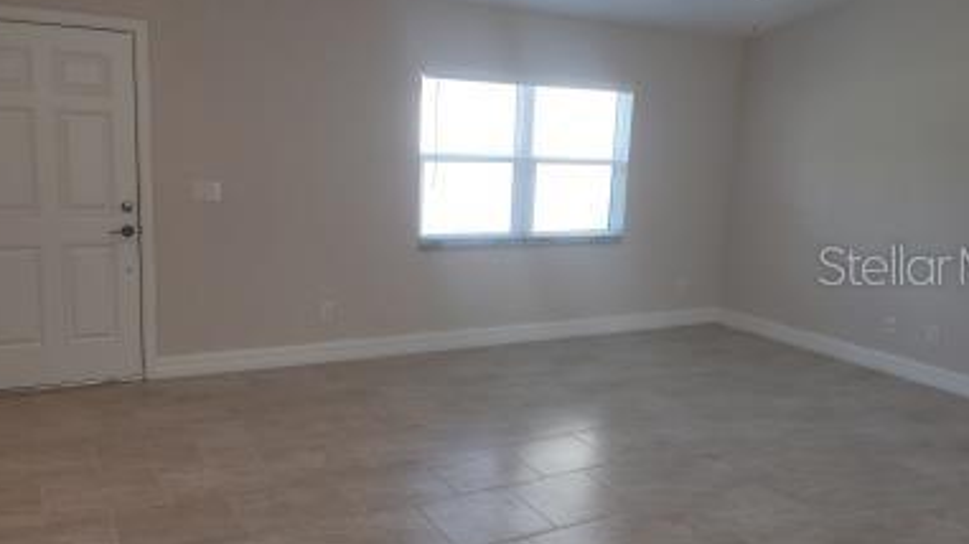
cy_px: 264
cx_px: 488
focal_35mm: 32
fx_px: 822
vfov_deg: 36.6
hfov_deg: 61.0
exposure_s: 1/60
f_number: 1.8
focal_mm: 7
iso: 40
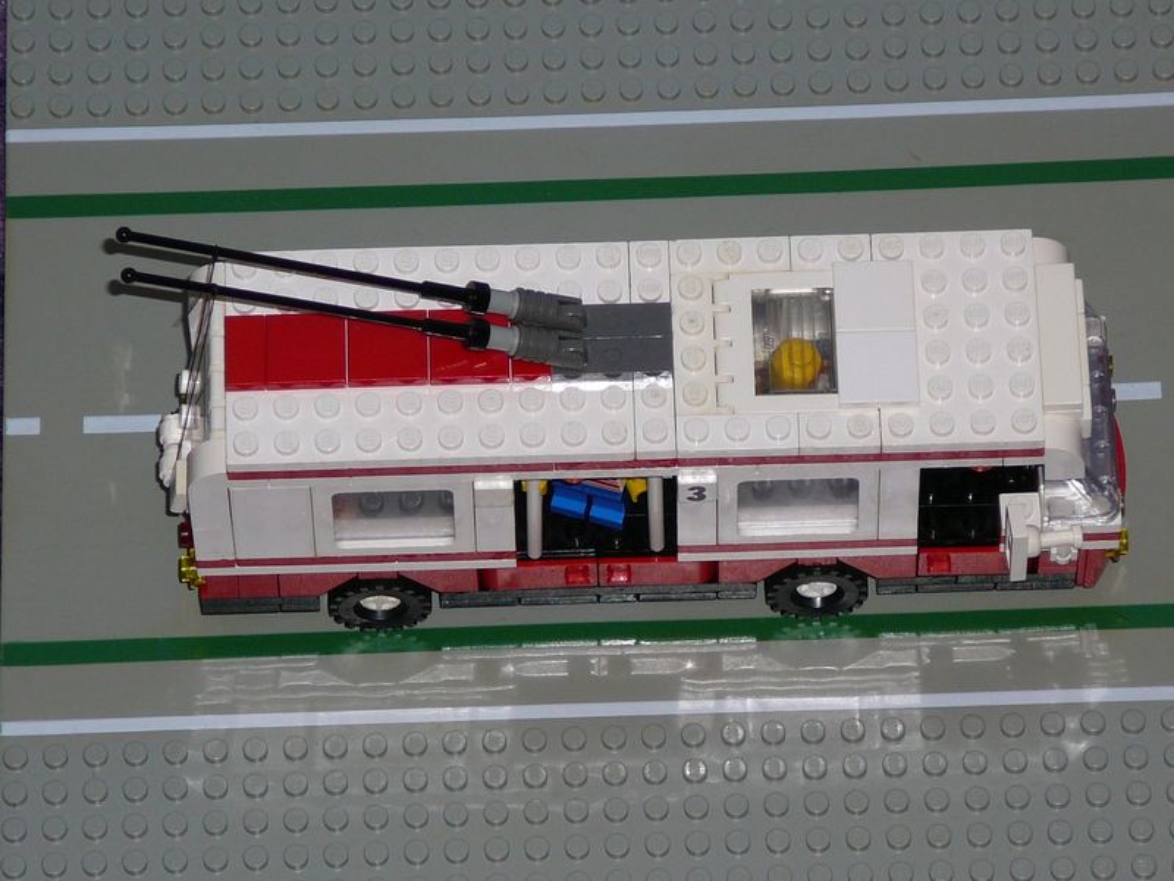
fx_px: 7495
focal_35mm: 221
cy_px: 440
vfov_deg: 6.7
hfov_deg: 9.0
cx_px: 587
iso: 100
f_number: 4
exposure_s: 1/30
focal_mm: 26.3
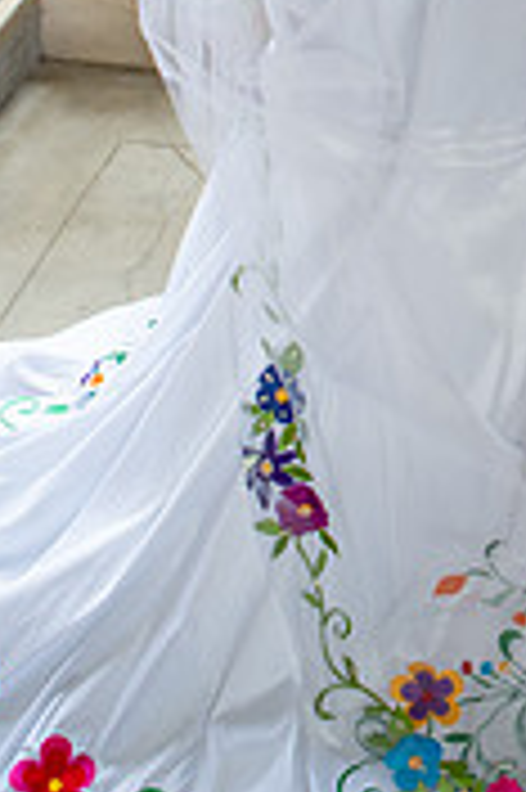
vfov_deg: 20.4
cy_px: -207
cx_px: 630
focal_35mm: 92
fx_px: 2020
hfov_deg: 14.4
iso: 1250
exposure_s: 1/125
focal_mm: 24
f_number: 2.8
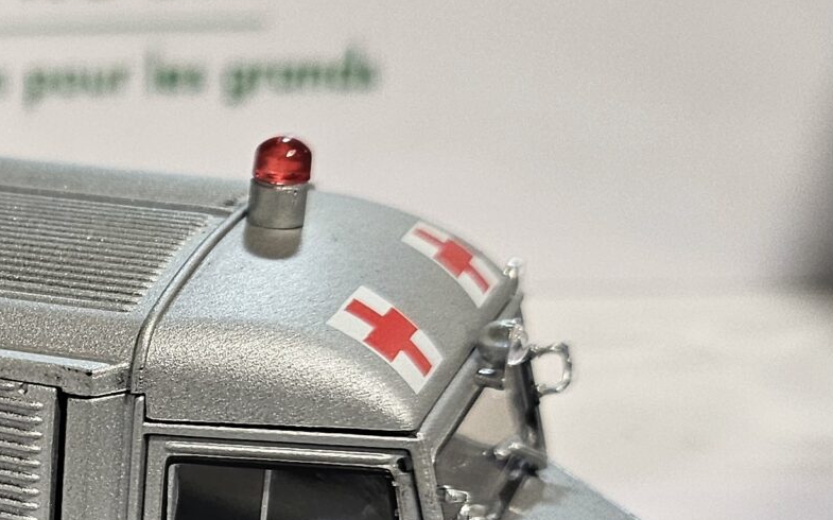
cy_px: 500
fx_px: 1884
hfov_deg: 22.6
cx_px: -208
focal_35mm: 83
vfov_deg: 15.5
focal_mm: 5
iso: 160
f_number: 1.8
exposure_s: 1/100
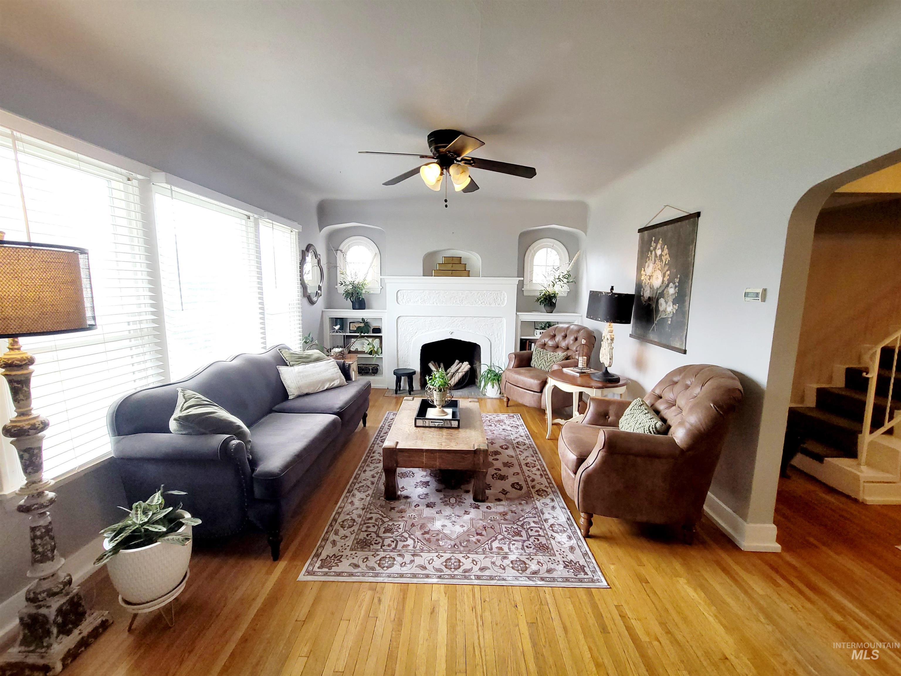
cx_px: 450
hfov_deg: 106.2
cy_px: 338
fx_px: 338
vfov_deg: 89.9
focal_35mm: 13
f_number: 2.2
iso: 100
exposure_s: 1/60.2
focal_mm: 2.2
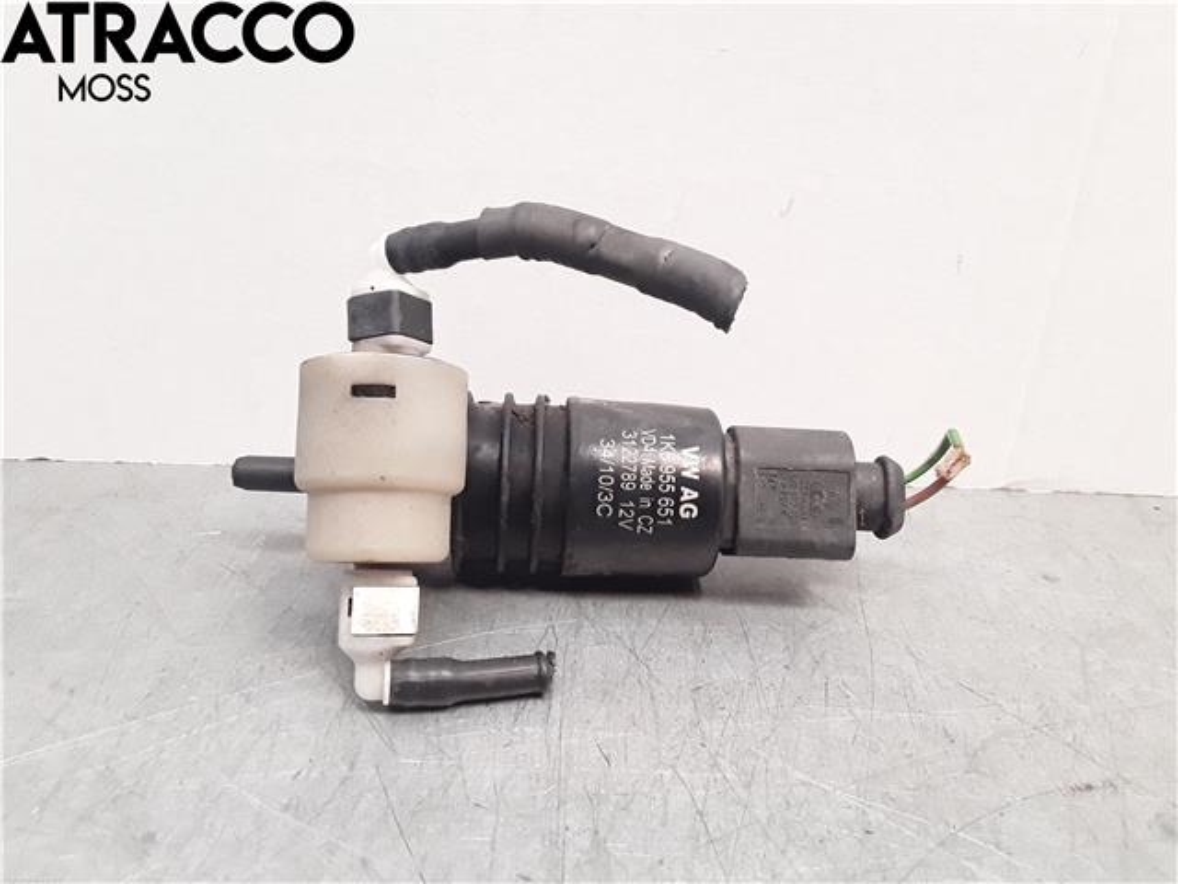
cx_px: 589
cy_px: 442
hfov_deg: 63.4
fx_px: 953
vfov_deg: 49.7
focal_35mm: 28
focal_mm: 2.91
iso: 100
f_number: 1.9
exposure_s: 1/100
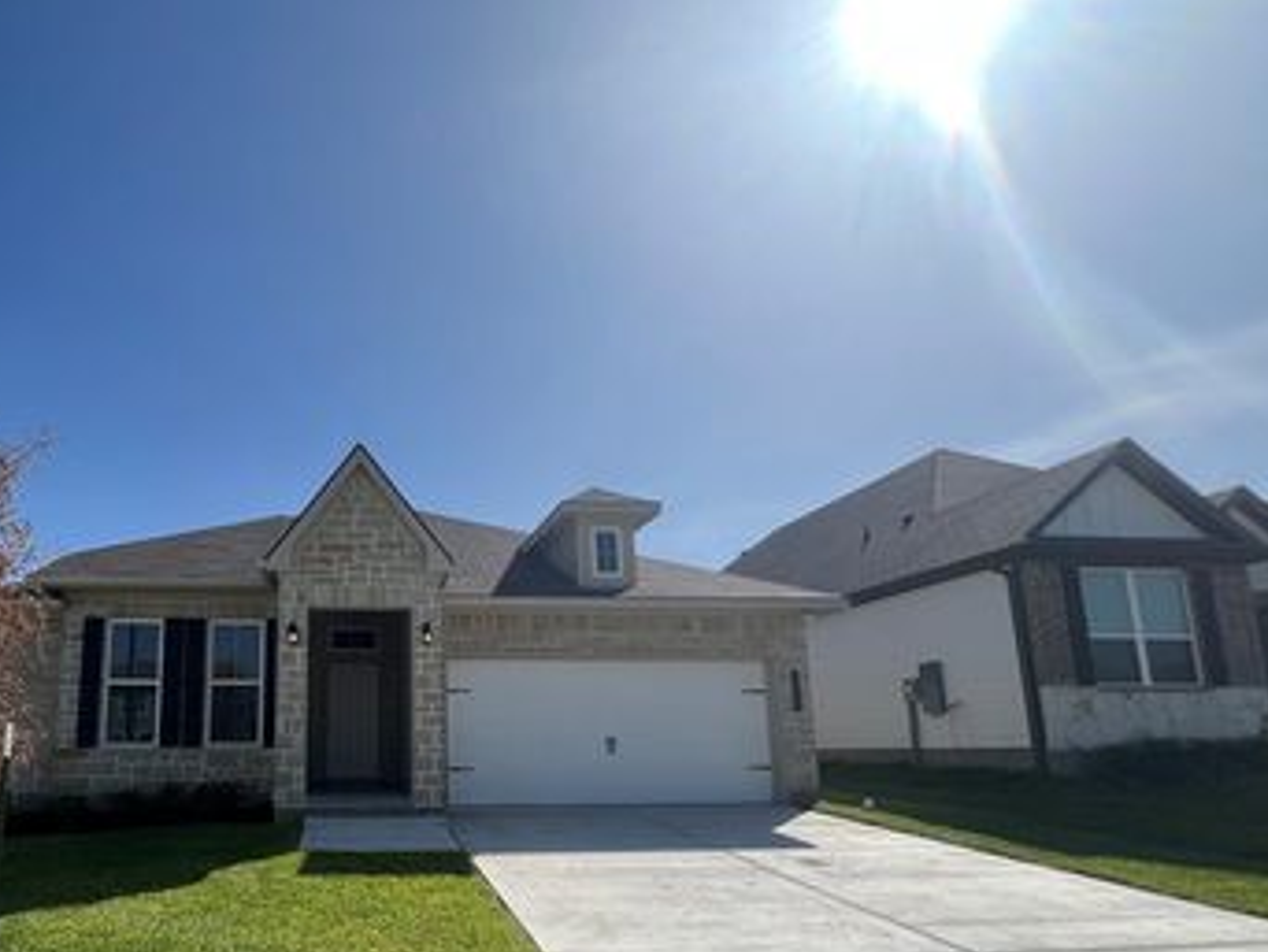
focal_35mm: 19
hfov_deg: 80.9
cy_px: 628
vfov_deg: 67.0
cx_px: 393
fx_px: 696
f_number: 1.8
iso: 32
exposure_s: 1/2179
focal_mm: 1.57
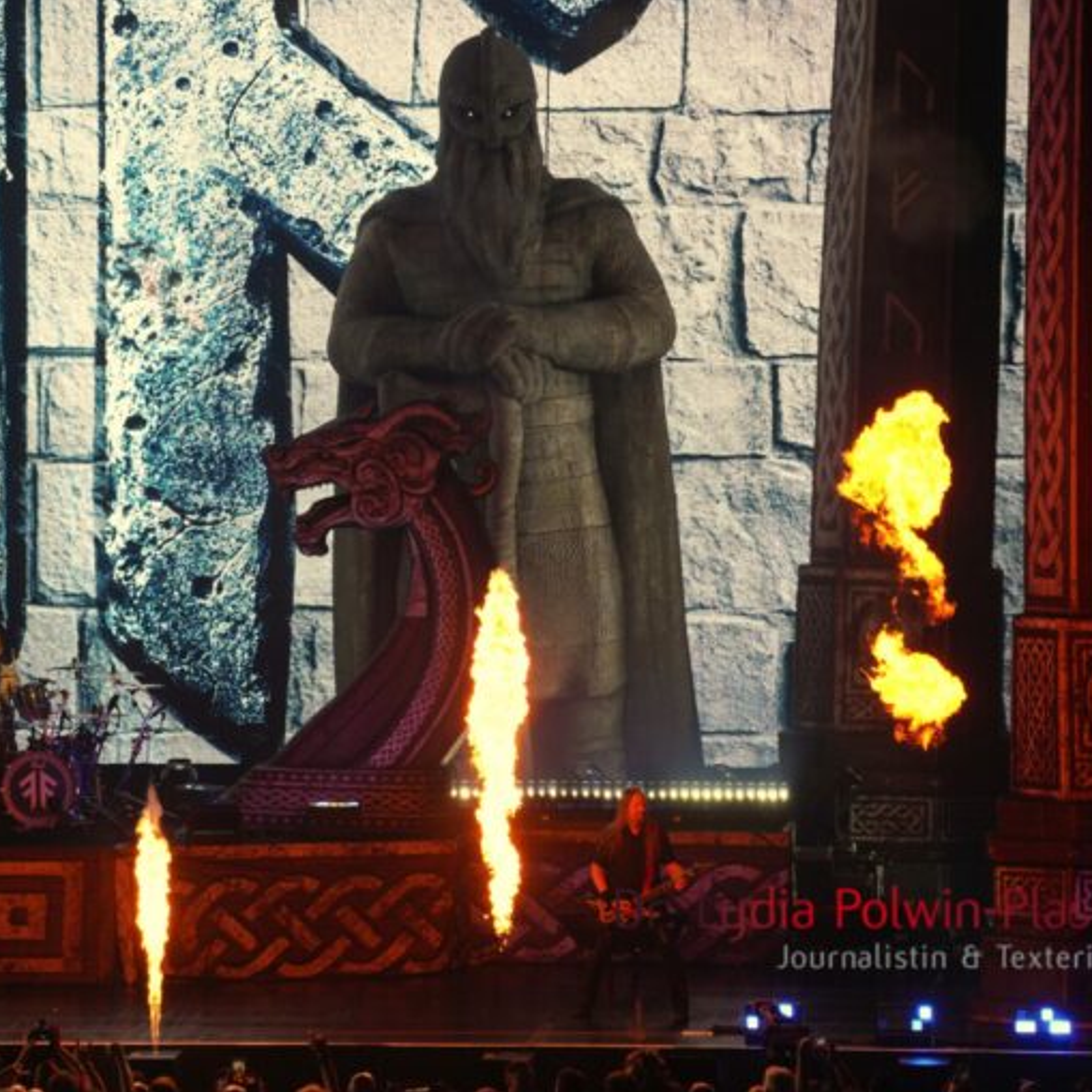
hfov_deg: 5.6
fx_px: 11194
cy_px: 545
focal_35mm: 314
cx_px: 474
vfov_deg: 5.6
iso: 1250
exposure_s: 1/320
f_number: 6.3
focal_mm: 163
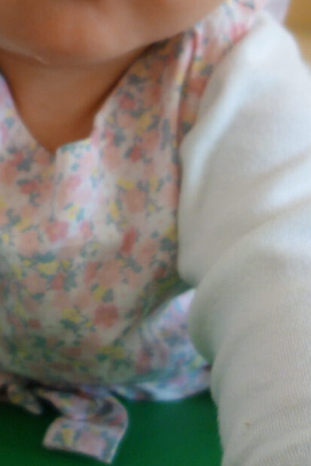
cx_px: 85
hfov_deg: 17.2
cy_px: 33
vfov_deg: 24.8
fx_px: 1023
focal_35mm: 79
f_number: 1.8
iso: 400
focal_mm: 10.4
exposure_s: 1/250
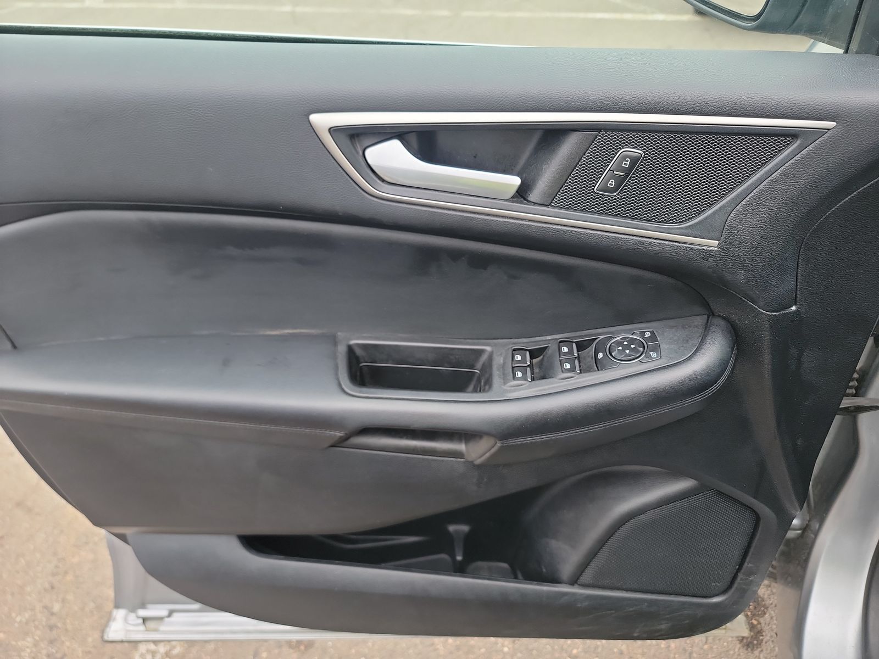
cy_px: 330
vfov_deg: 56.8
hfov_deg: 71.6
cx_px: 440
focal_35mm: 24
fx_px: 609
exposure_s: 1/119
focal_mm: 6.7
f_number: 1.8
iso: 82
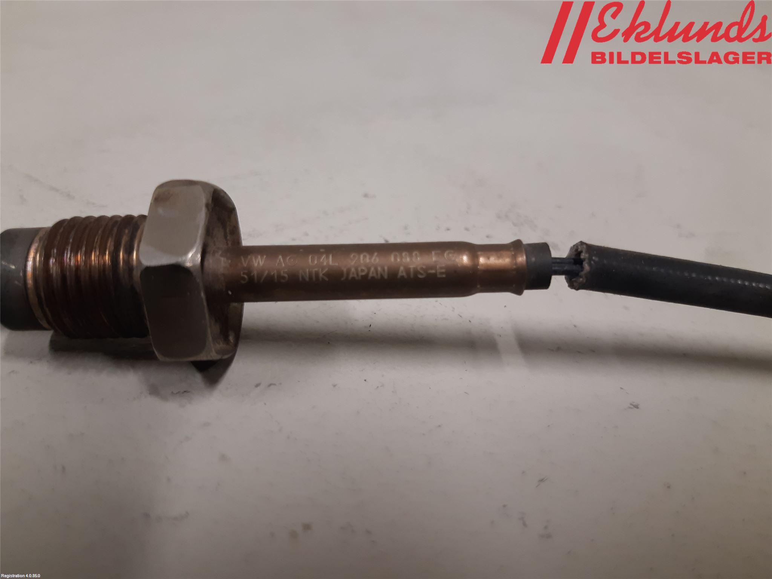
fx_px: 580
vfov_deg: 53.1
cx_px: 386
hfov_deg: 67.3
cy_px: 290
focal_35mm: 26
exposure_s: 1/50
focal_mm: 3.93
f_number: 1.7
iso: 125
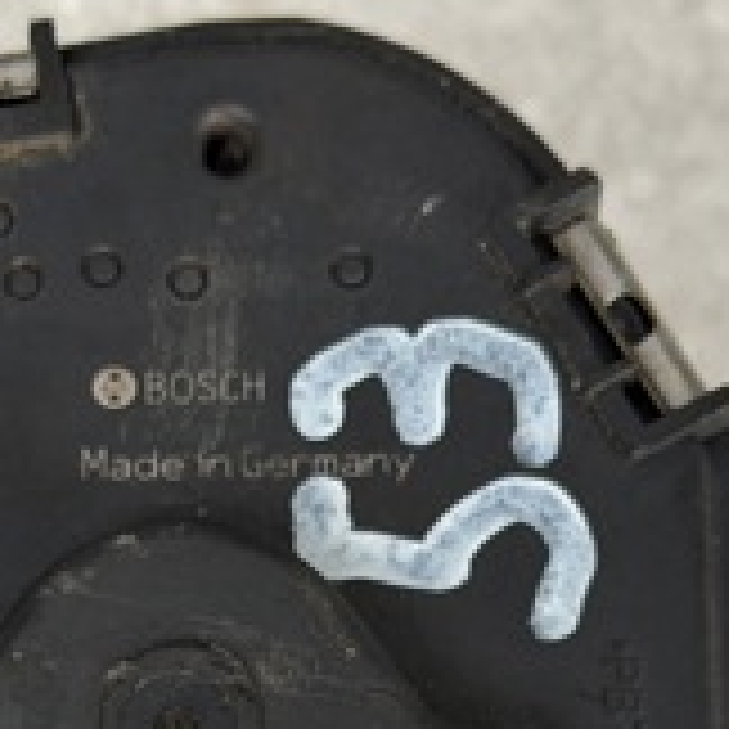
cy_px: 992
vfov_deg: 10.2
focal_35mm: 168
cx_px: 144
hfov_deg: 10.4
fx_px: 4003
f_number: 1.78
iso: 125
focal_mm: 6.76
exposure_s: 1/60
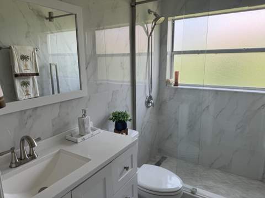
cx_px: 132
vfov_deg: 56.7
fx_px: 184
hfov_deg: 71.7
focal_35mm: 24
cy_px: 99
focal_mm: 6.76
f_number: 1.78
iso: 80
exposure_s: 1/287
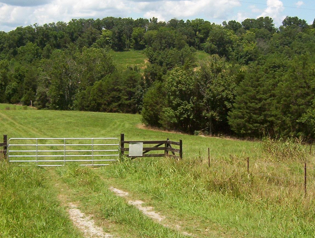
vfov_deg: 28.7
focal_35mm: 51
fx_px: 465
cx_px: 149
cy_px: 113
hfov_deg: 37.4
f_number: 5.24
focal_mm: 5.54
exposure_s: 1/599
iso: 100
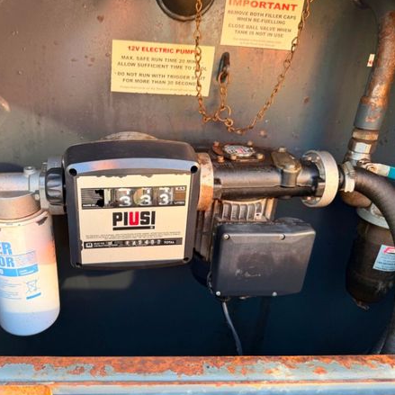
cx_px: 138
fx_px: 374
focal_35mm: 29
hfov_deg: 54.7
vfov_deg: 55.6
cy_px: 198
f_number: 1.78
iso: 64
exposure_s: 1/129
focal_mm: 6.76
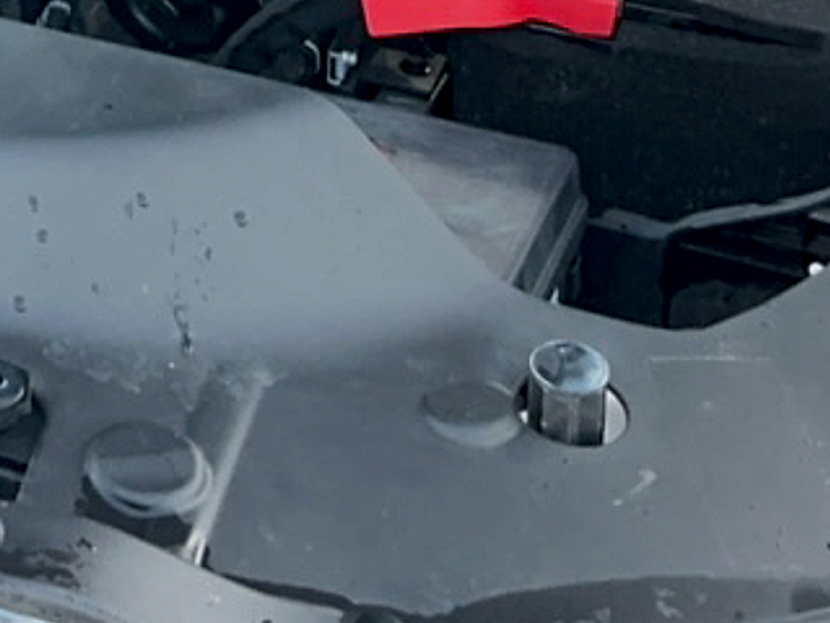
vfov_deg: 15.2
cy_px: -305
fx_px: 2158
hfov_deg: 19.8
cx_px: -283
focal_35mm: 90
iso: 20
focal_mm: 3
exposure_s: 1/120
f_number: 1.8
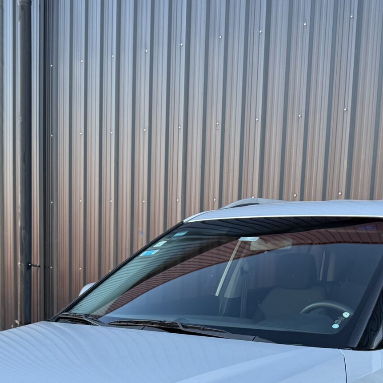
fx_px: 789
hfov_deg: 27.3
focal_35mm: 63
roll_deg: -2.7
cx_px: 226
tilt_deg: -8.2
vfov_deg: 25.5
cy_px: 409
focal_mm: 6.76
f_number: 1.78
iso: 64
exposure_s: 1/266
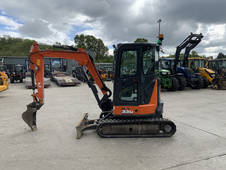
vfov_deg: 48.2
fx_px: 189
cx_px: 113
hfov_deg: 61.7
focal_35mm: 29
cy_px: 85
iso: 16
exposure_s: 1/1675
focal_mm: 3
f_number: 1.8
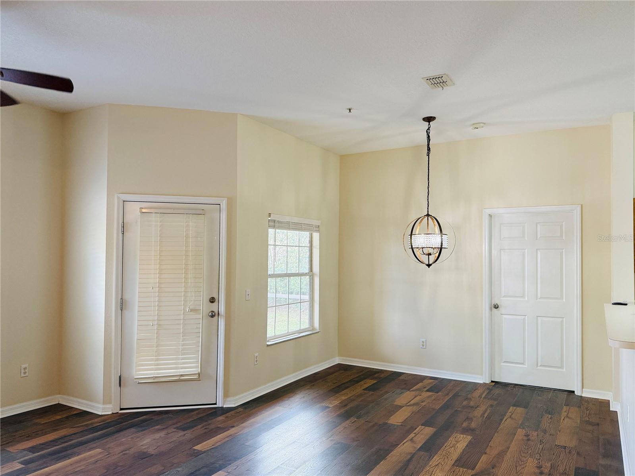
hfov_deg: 71.6
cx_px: 318
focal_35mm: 24
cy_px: 238
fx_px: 440
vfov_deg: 56.8
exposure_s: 1/120
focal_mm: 6.76
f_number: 1.78
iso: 250
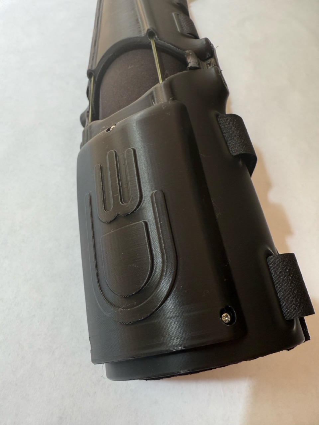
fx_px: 295
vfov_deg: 71.6
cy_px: 212
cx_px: 160
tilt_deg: -55.2
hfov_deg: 56.8
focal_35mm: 24
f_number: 2.2
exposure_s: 1/99
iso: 160
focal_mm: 2.22
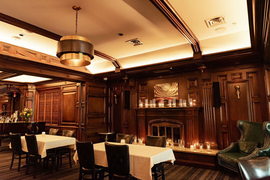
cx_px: 135
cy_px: 90
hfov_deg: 73.7
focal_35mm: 24
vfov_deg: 53.2
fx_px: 180
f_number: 2.8
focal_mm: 24
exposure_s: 1/50
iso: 2500
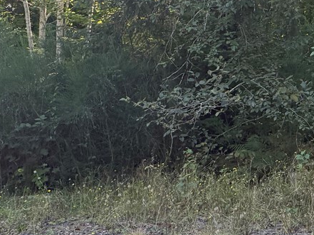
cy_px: -84
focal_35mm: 87
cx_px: 559
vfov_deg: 16.0
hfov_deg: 18.1
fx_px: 789
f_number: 1.78
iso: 125
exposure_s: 1/232
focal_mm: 6.76
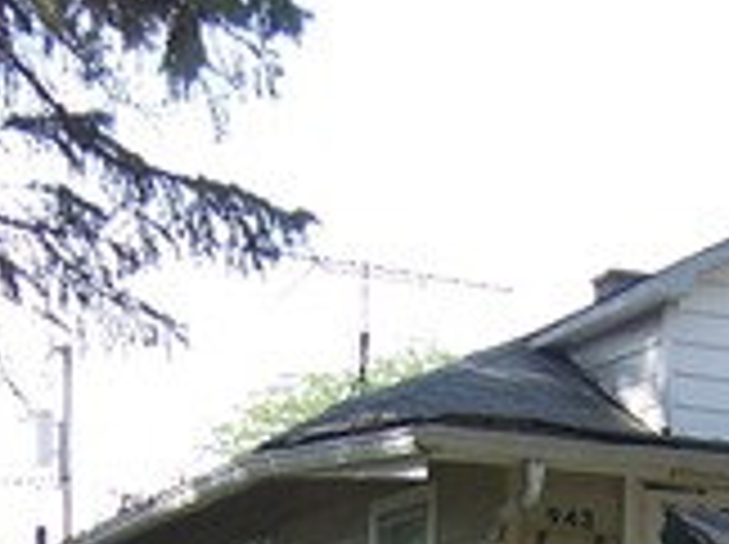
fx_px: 1914
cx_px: 477
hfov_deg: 21.5
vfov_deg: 15.1
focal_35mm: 91
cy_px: 782
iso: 64
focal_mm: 3.8
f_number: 2.8
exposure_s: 1/250
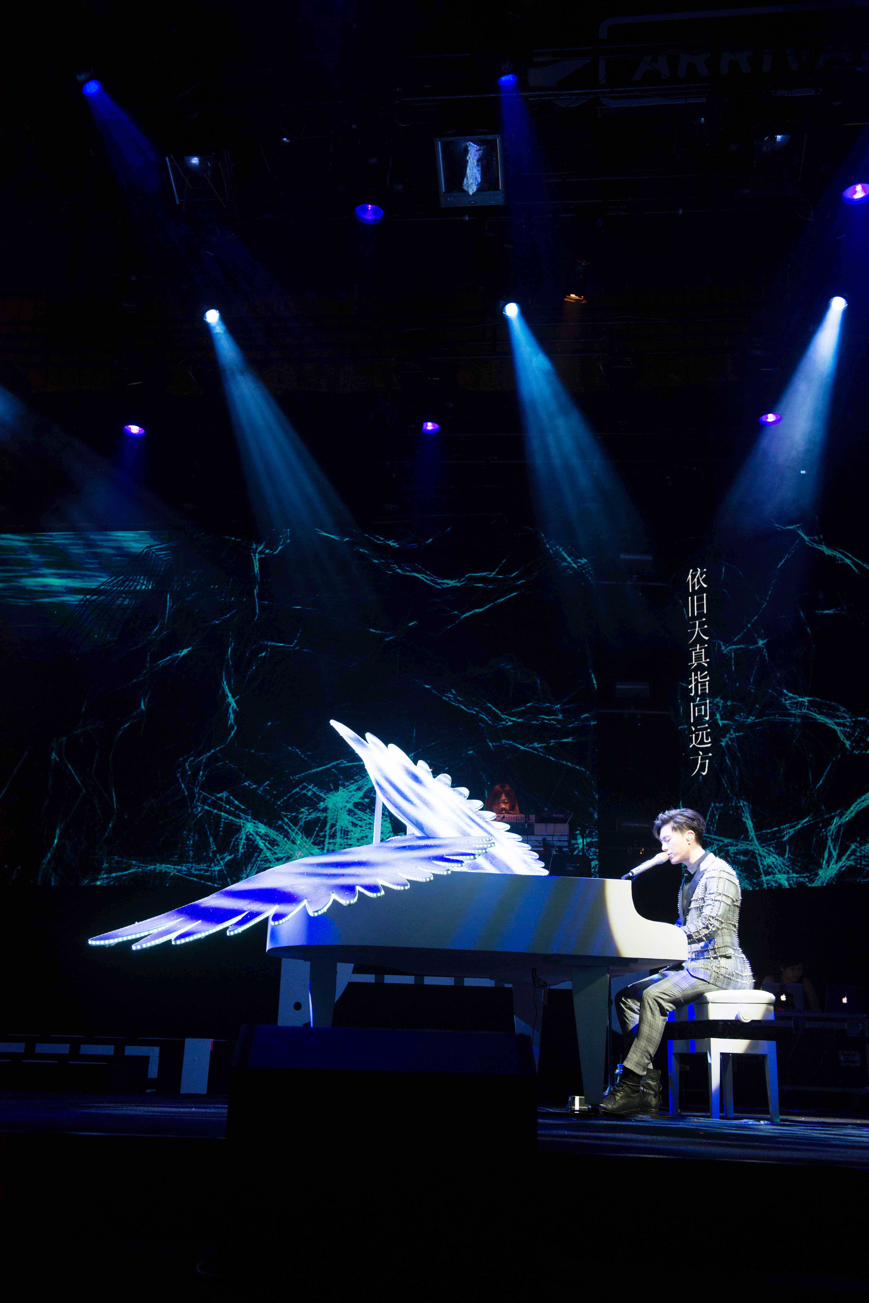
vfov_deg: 50.7
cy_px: 652
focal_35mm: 38
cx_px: 434
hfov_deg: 35.1
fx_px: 1375
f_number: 5
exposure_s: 1/200
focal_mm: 38
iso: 1600
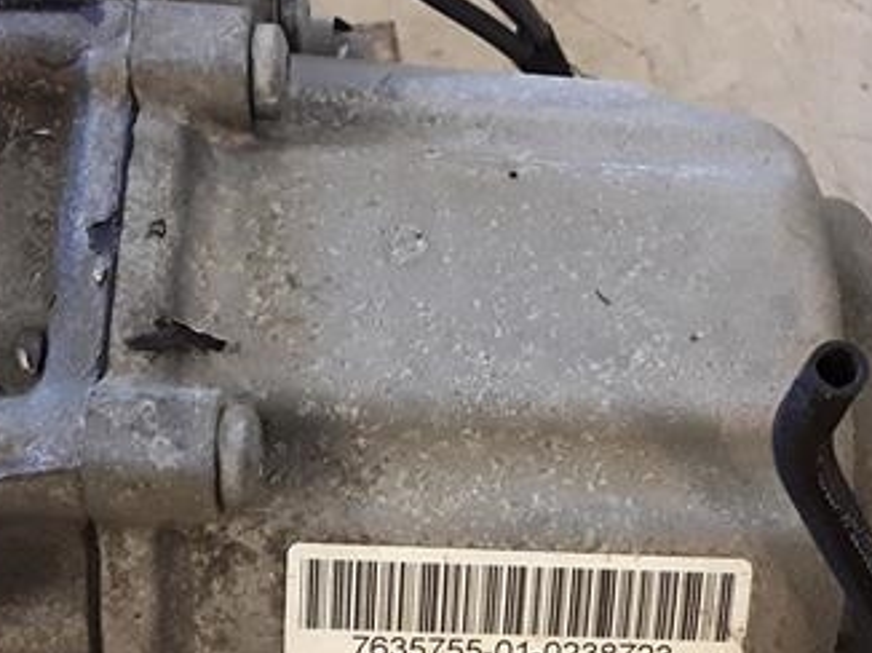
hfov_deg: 35.0
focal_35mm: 55
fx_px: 1384
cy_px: 487
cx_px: 431
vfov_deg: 26.2
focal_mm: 2.91
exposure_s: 1/50
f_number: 1.9
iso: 125
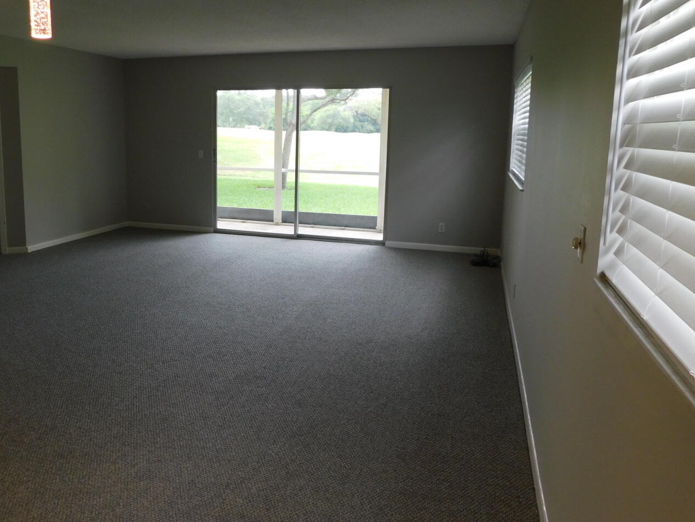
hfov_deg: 60.9
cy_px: 219
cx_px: 263
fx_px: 582
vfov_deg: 48.1
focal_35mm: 29
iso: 125
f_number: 3
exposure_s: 1/80
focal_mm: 4
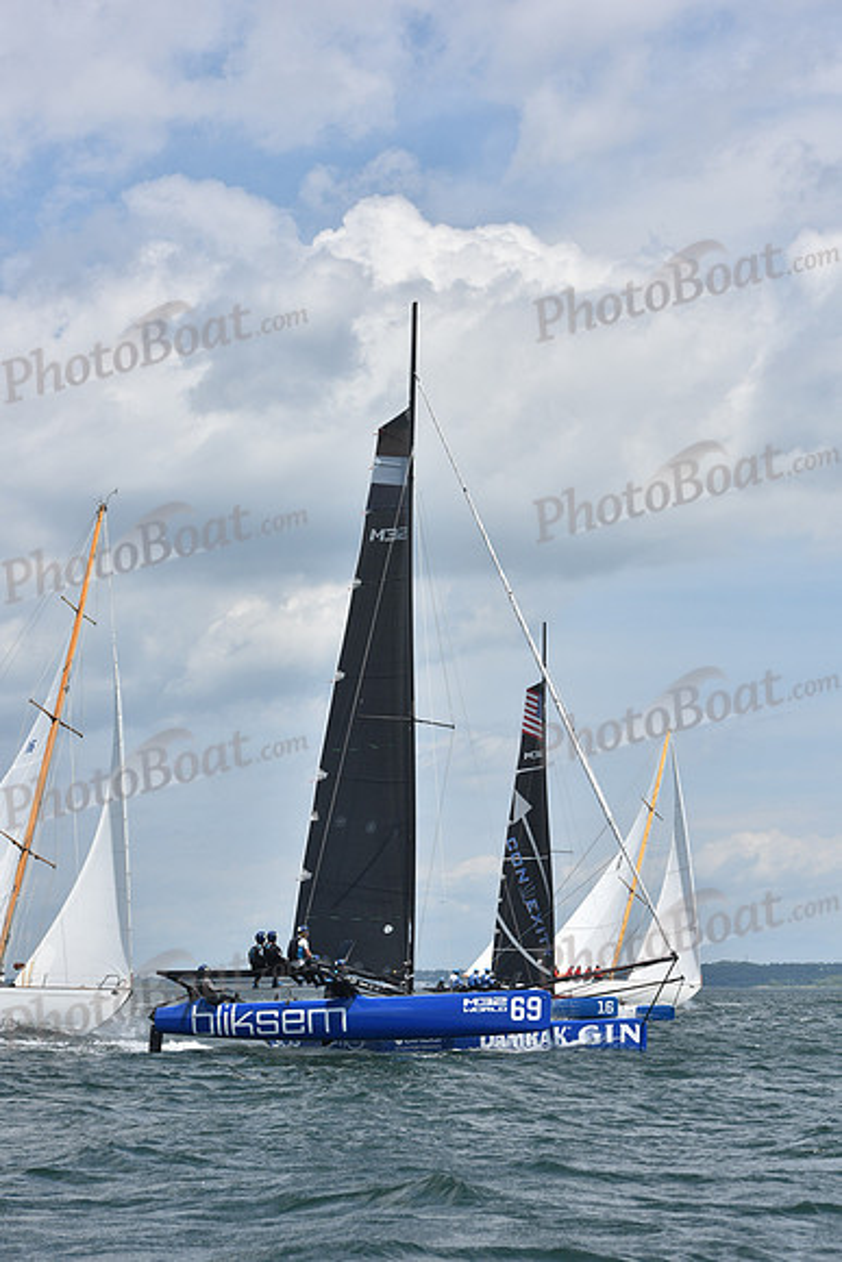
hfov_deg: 16.1
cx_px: 421
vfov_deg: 23.9
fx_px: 2980
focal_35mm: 85
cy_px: 631
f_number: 8
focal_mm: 85
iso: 250
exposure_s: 1/1250
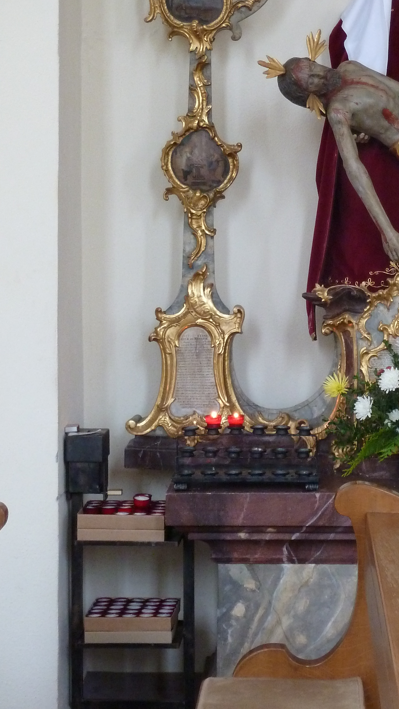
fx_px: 1825
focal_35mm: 97
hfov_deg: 12.3
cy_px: 241
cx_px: 393
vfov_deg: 21.9
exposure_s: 1/13
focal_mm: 9.7
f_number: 3.9
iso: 400
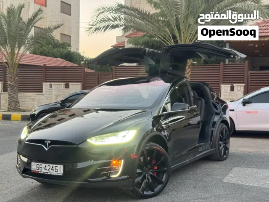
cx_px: 134
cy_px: 101
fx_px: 373
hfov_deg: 39.7
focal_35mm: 48
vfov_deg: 30.3
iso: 400
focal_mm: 6.76
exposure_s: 1/40
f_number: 1.78
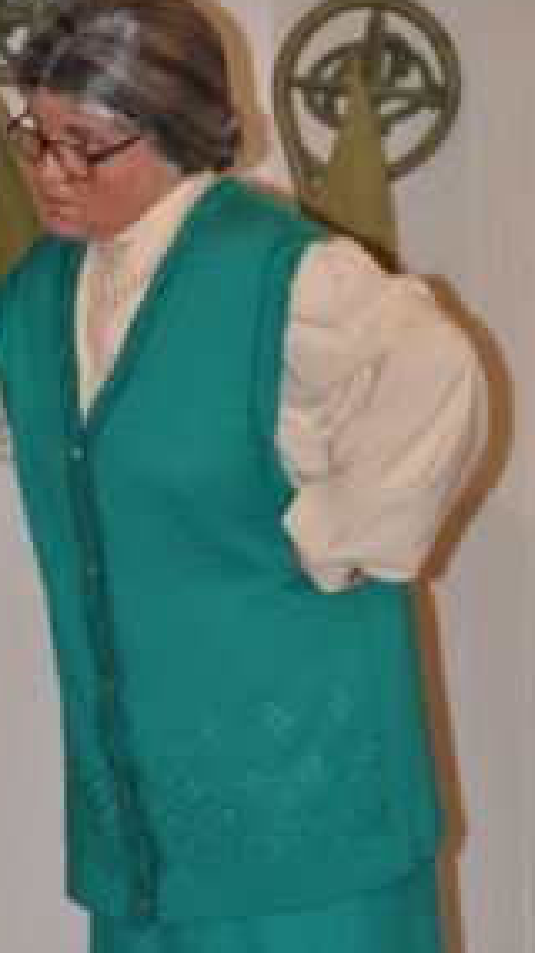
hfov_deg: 7.0
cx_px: 134
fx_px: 4395
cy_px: 709
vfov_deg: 12.3
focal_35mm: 174
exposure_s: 1/60
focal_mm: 70
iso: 200
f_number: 5
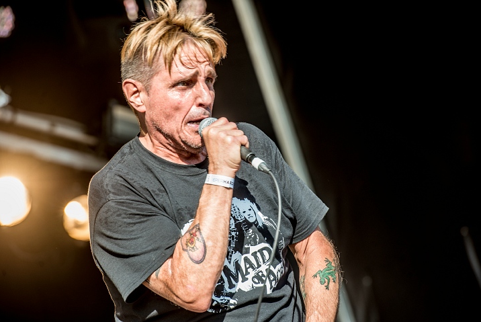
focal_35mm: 201
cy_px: 161
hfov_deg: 10.2
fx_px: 2688
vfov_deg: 6.9
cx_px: 240
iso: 50
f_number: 5.6
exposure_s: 1/125
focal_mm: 200
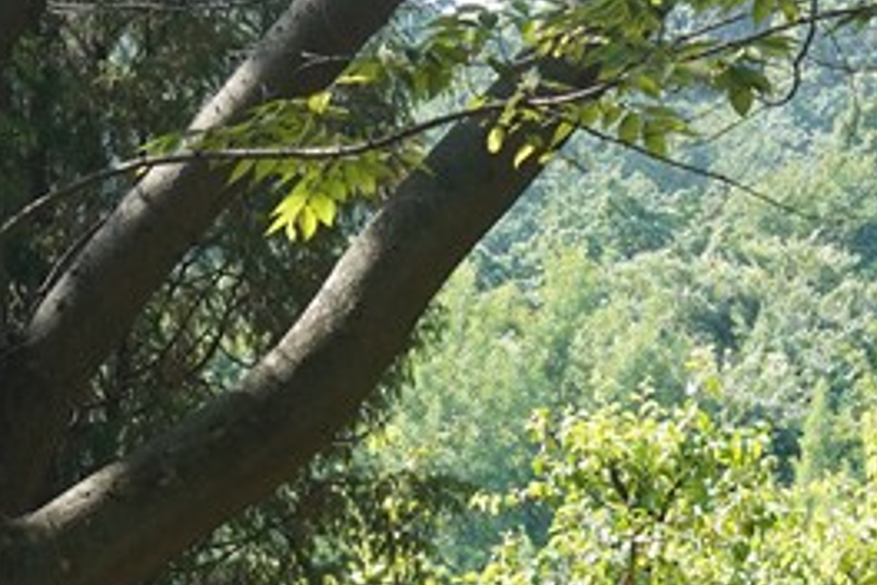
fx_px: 6455
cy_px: 1283
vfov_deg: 5.1
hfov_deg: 7.7
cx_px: 794
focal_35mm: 265
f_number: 6.3
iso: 250
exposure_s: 1/200
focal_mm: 35
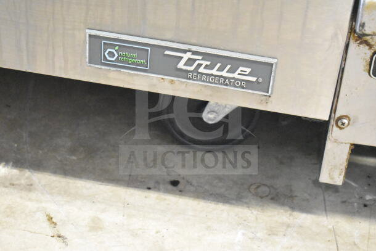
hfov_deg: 28.1
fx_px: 752
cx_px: 188
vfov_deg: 18.9
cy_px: 126
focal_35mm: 72
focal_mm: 48
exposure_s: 1/80
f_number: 5.3
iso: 18000
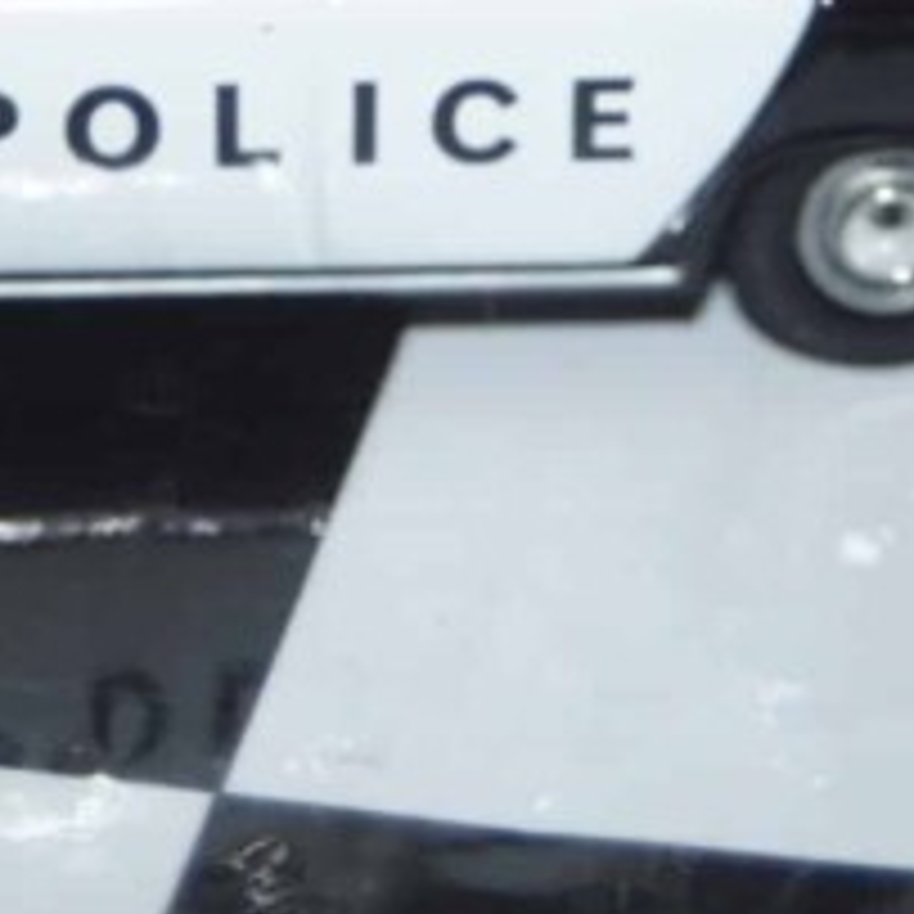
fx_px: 6751
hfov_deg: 7.7
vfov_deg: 7.7
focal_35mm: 226
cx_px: 329
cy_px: 86
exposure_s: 1/80
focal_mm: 60
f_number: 5.6
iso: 250
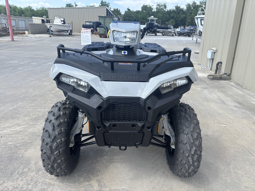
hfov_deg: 67.3
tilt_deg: -18.5
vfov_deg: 53.1
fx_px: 192
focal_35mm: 26
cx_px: 128
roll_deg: -1.9
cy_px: 96
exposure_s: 1/1068
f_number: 1.6
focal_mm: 5.96
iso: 50
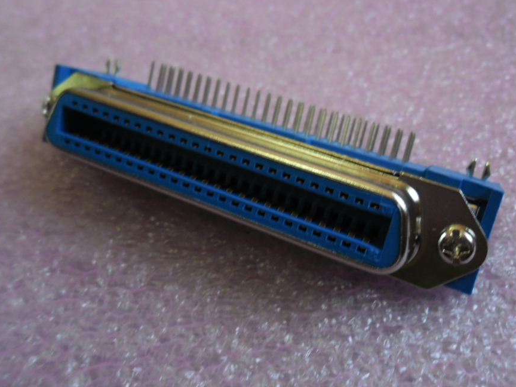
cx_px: 294
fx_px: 477
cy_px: 167
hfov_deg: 56.6
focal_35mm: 32
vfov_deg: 44.1
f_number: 3.5
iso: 200
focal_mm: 4.9
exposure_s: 1/43
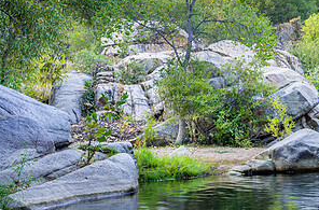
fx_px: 618
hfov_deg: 27.1
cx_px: 327
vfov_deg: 19.3
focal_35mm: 70
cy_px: 108
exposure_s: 1/6
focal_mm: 32
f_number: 9
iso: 200
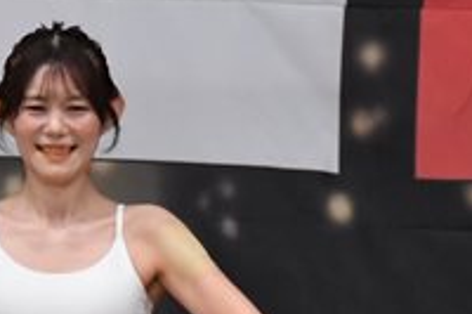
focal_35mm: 874
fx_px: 11449
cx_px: 211
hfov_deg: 2.4
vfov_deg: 1.6
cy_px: 517
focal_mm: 150
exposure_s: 1/400
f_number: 5.6
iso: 3200
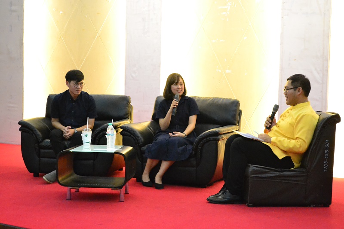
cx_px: 172
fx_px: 545
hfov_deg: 35.1
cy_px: 114
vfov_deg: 23.8
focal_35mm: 57
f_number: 5
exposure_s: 1/60
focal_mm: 38
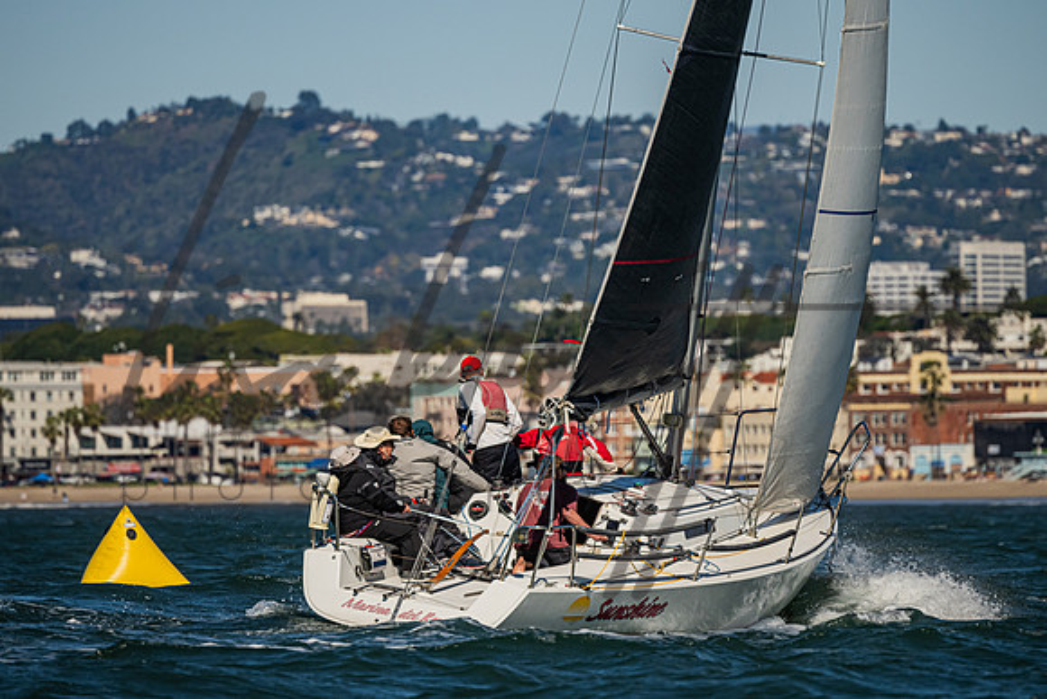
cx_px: 509
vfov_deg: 2.7
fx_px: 14943
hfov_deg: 4.0
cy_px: 307
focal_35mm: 514
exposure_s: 1/6400
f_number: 5.6
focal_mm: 400
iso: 400
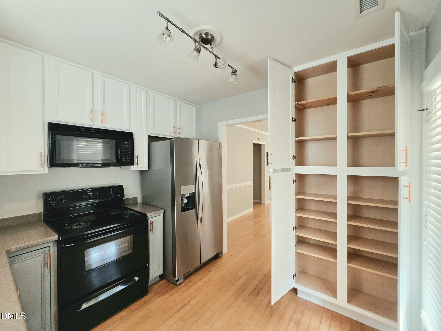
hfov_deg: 106.2
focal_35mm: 13
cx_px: 220
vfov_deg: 89.9
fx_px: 166
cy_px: 166
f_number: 1.9
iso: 200
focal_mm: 2.2
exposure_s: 1/120
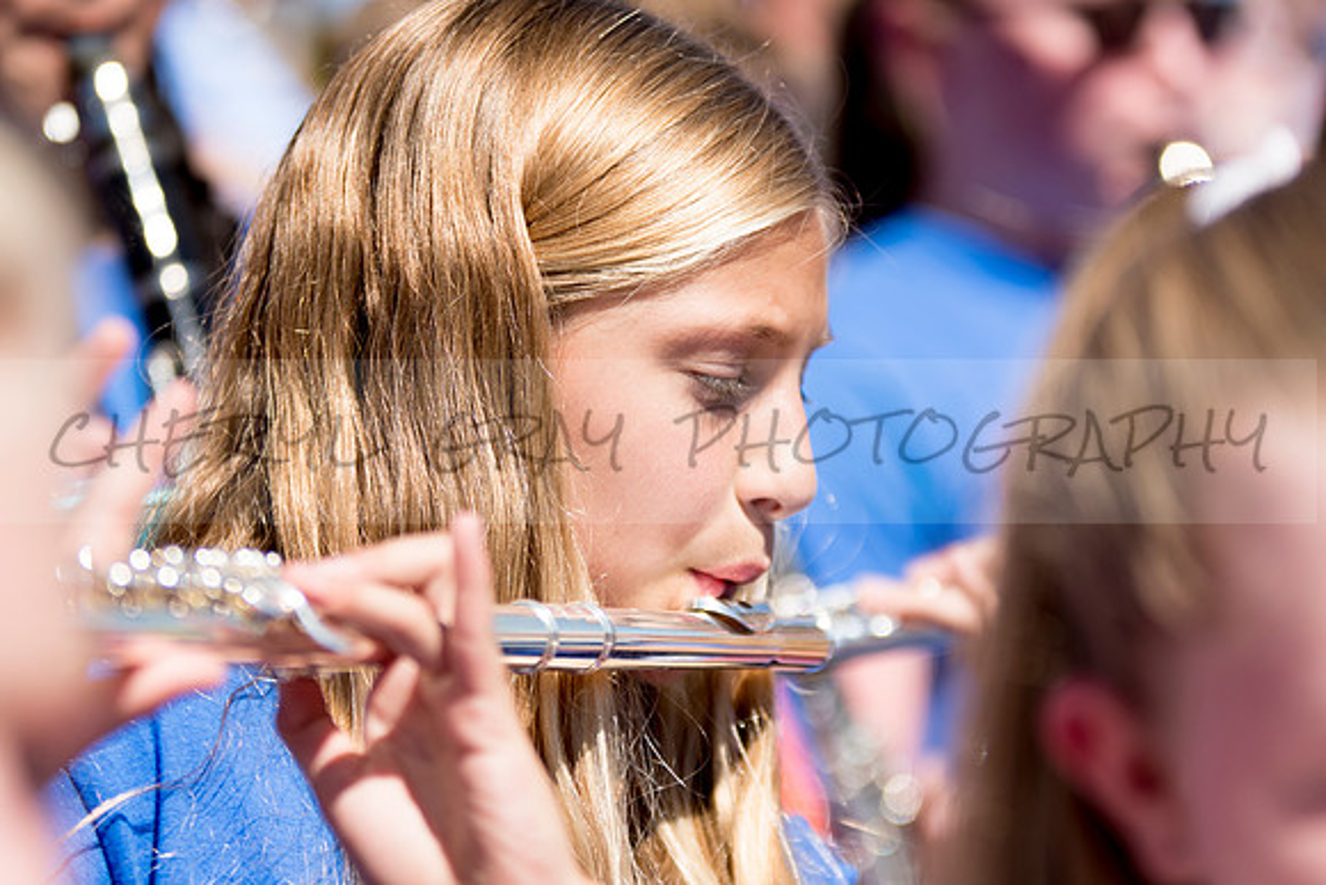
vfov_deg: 7.5
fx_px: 6742
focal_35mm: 183
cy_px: 442
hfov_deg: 11.2
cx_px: 663
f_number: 2.8
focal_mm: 122
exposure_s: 1/2500
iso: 100
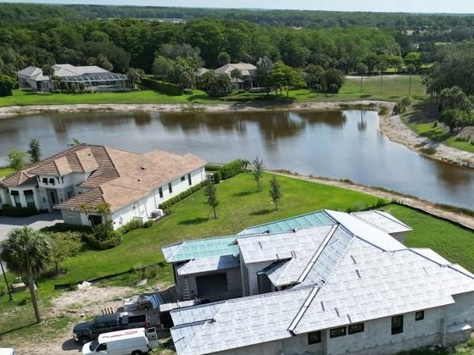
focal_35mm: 44
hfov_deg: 40.9
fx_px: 602
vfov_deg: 31.9
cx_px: 389
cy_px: 291
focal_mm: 6.72
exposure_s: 1/4000
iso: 200
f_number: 1.7
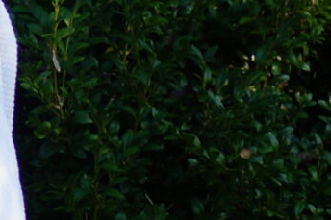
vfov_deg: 1.6
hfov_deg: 2.5
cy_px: 257
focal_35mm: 838
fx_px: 7698
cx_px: -325
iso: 100
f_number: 4.5
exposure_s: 1/125
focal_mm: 75
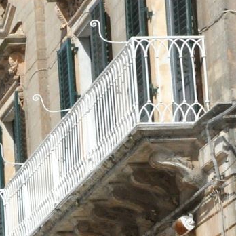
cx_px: -395
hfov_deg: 5.9
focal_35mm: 281
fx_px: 2167
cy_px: 170
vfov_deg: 6.2
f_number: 18
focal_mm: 40
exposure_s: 1/320
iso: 1250
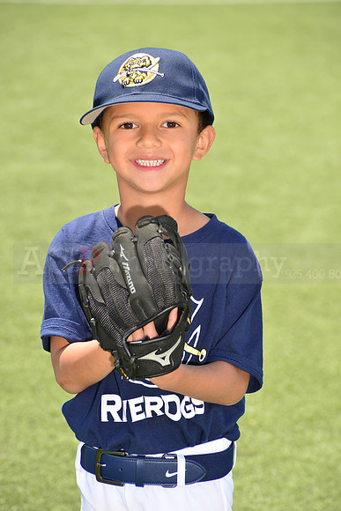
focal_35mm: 200
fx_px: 2840
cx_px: 170
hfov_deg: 6.9
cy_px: 256
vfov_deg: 10.3
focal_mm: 200
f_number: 11
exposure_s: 1/250
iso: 250
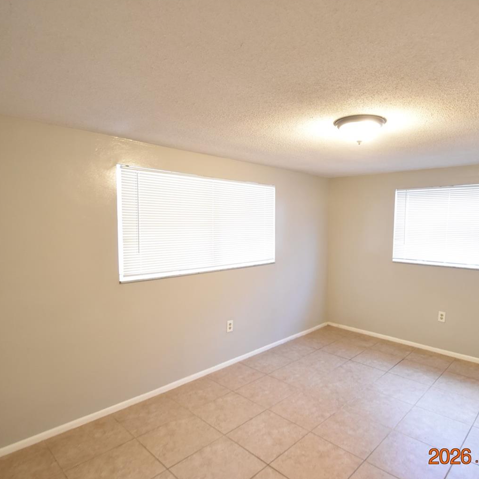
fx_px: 313
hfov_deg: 73.9
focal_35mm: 20
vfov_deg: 74.8
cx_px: 290
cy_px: 244
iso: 800
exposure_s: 1/15
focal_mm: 10
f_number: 3.5
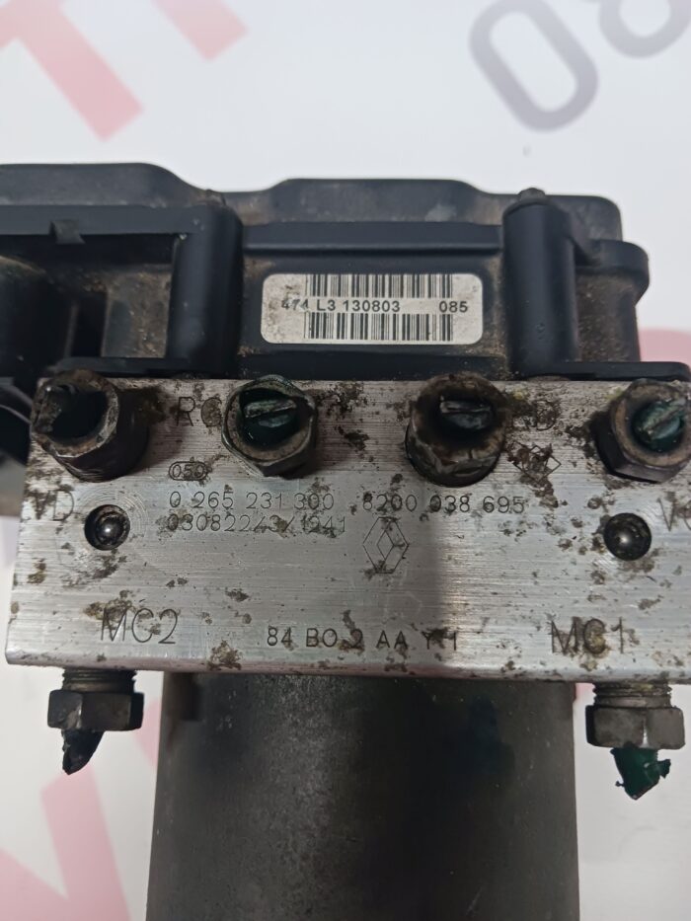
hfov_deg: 51.4
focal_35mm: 27
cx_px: 346
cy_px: 460
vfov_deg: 65.3
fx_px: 718
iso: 500
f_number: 1.8
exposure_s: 1/25
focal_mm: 4
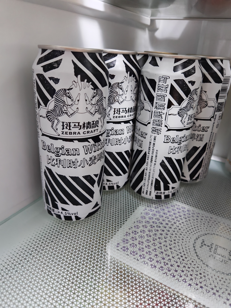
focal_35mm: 24
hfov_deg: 56.8
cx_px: 116
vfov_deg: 71.6
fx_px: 214
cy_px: 154
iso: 1600
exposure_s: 1/50
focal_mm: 6.67
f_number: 1.9
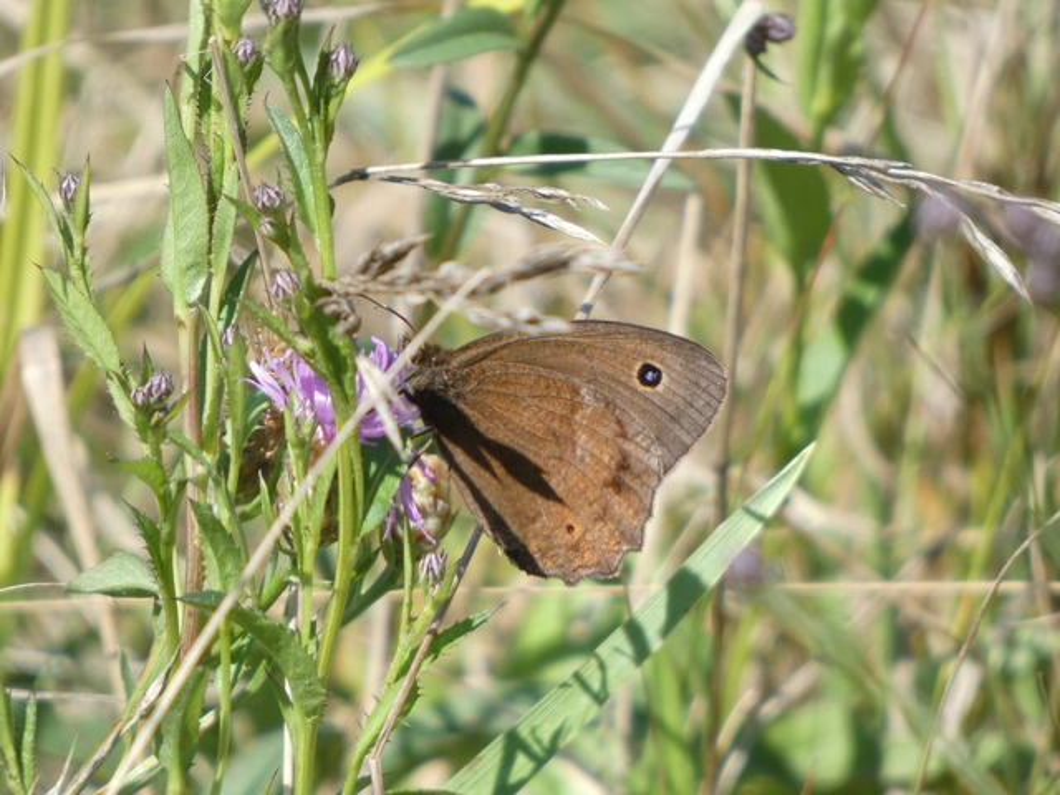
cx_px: 530
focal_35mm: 1200
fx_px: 36746
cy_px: 398
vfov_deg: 1.2
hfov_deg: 1.7
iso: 80
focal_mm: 215
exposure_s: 1/250
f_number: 5.9
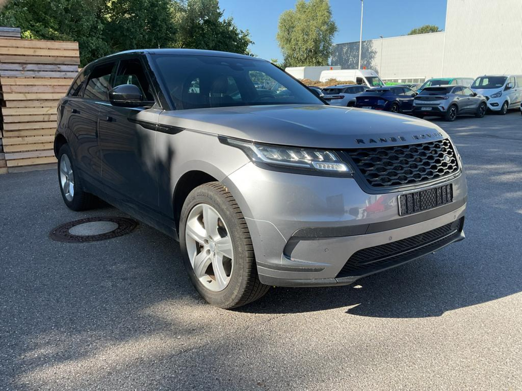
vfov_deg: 48.2
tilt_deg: -13.8
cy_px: 196
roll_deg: -1.2
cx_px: 261
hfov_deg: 61.7
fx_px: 437
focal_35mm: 29
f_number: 1.8
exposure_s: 1/709
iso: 16
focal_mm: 3
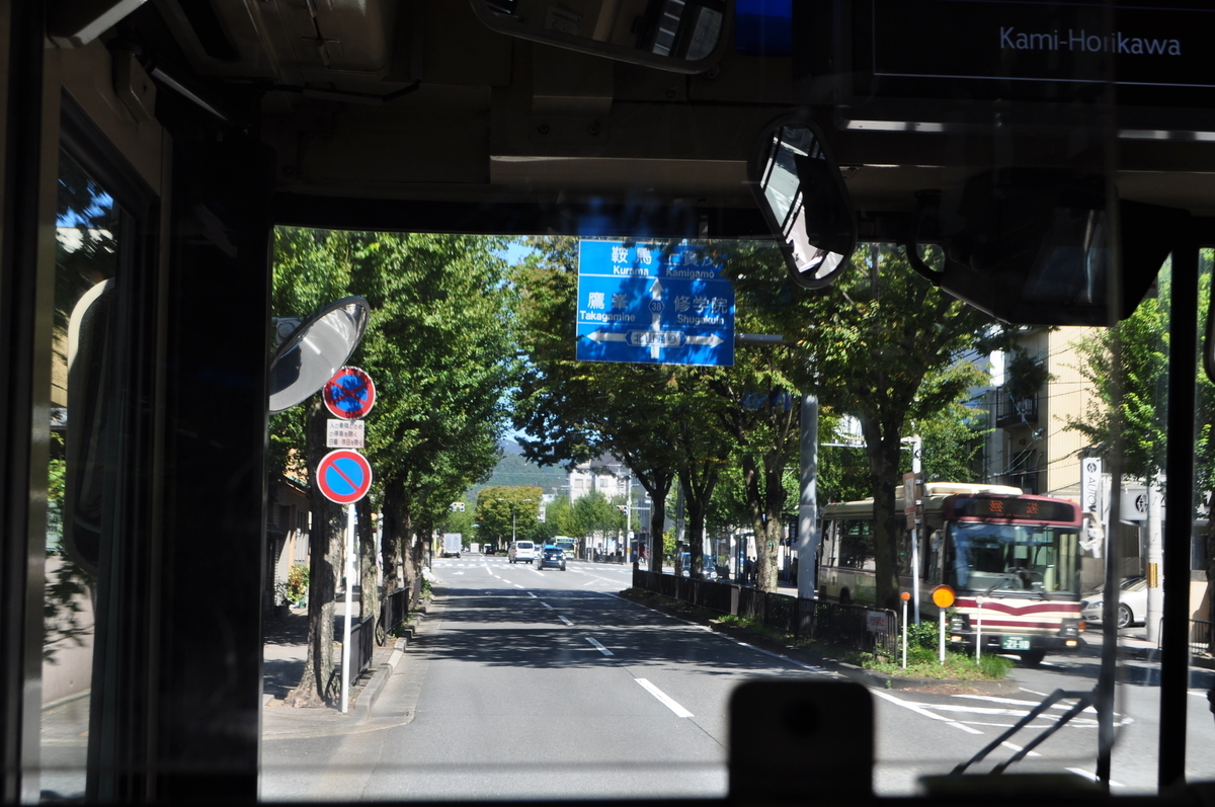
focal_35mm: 48
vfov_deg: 28.0
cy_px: 404
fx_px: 1618
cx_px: 608
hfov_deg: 41.2
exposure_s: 1/125
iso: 200
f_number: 9
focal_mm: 32
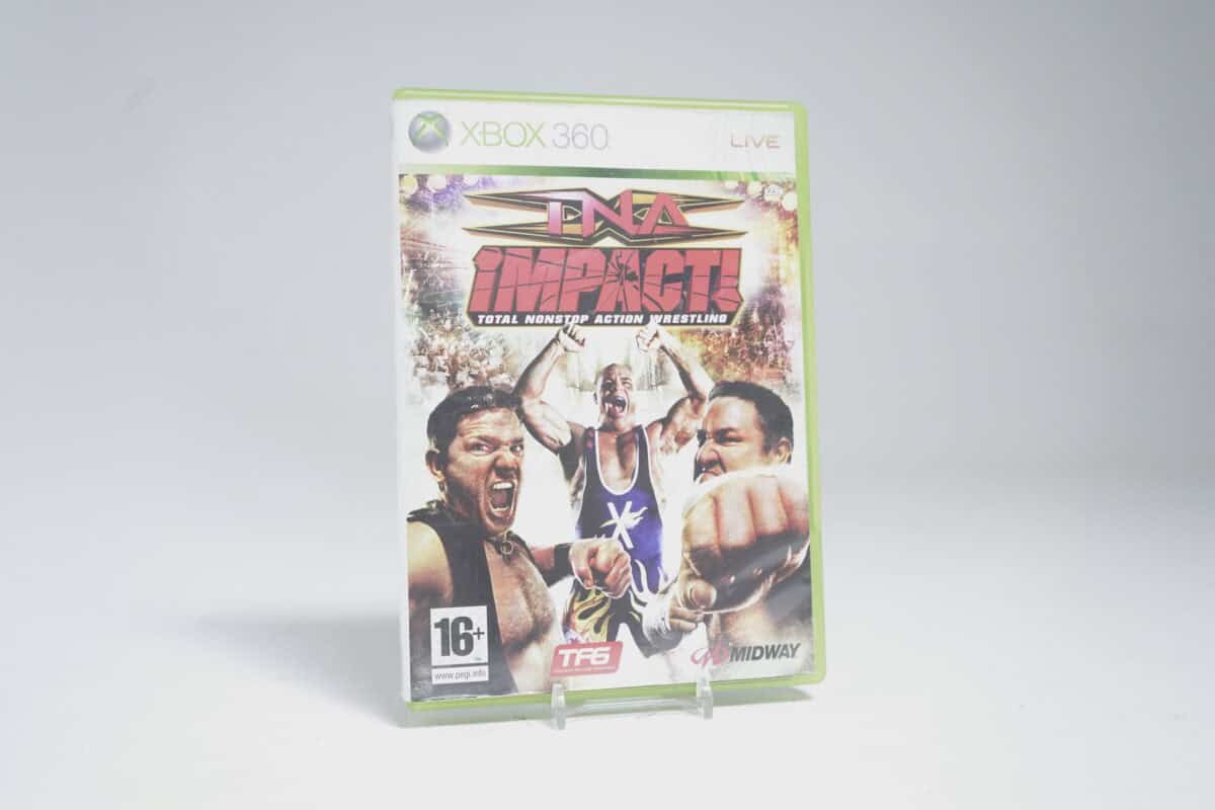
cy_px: 405
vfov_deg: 35.9
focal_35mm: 37
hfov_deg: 51.9
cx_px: 608
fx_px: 1249
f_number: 5.6
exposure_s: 1/80
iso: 3200
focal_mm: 37
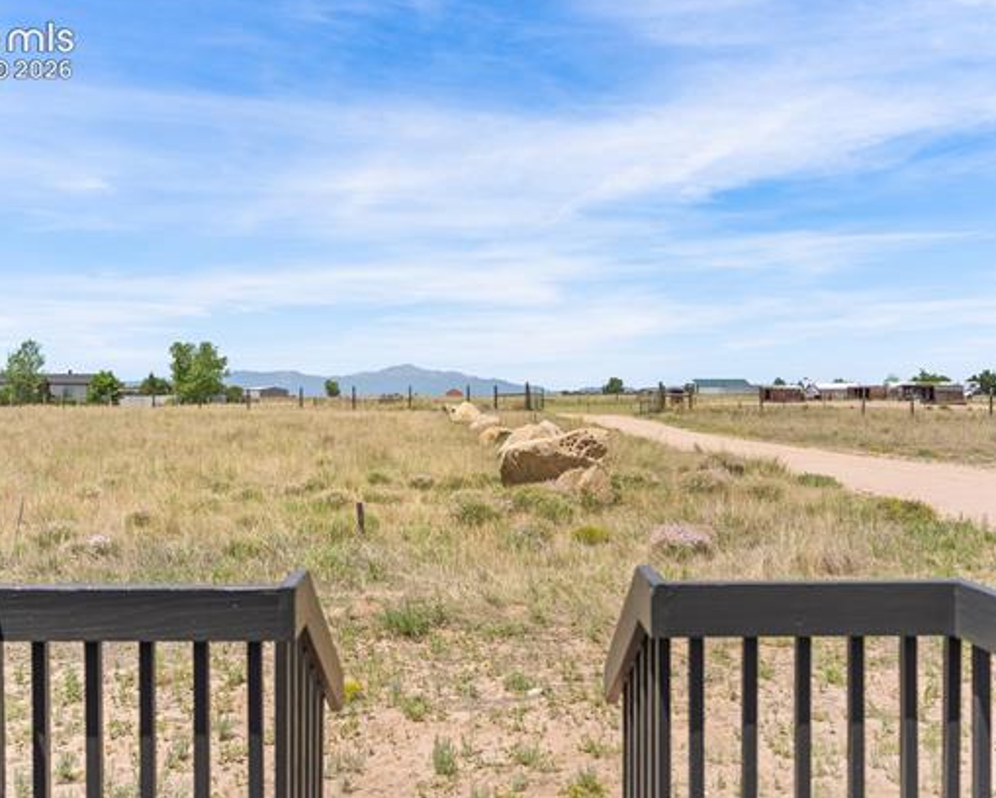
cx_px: 462
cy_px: 387
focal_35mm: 33
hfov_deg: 54.1
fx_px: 974
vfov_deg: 44.6
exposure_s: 1/2000
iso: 100
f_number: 2.8
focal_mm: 28
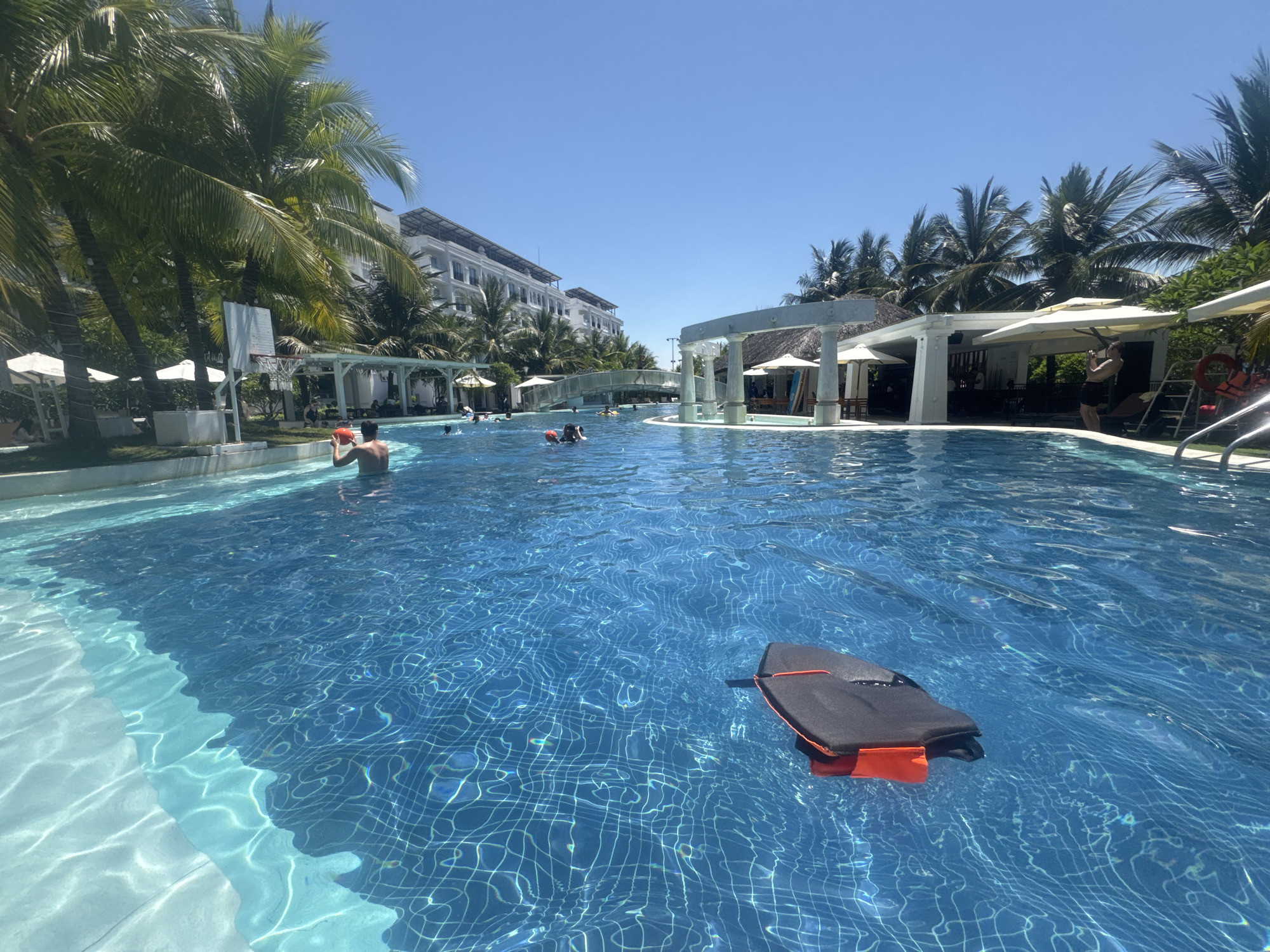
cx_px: 635
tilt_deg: -8.6
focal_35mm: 14
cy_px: 476
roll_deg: +1.3
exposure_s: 1/1709
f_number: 2.2
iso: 40
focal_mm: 2.22
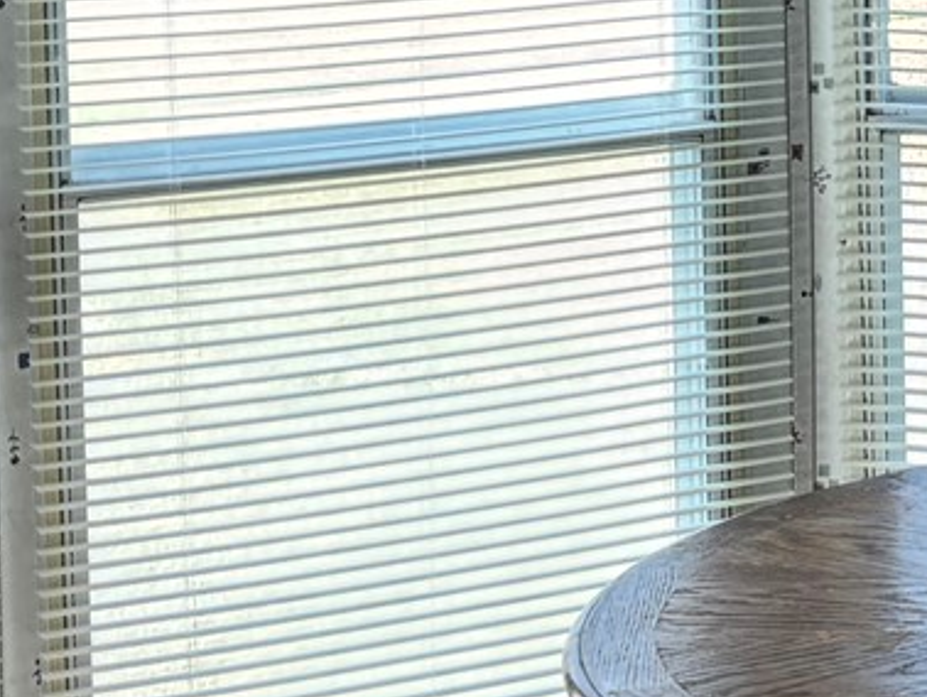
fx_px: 3537
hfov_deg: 14.5
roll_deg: +0.7
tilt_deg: -4.5
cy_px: -135
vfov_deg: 11.0
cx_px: 1091
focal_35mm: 132
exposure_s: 1/121
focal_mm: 5.96
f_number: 1.6
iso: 125
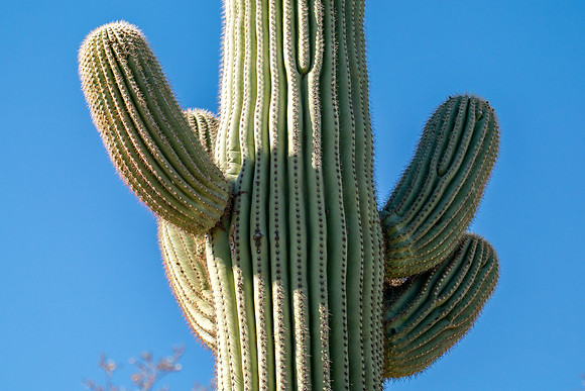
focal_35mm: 316
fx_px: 5131
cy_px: 237
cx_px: 246
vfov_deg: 4.4
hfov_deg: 6.5
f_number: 5
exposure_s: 1/1250
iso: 250
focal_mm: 150
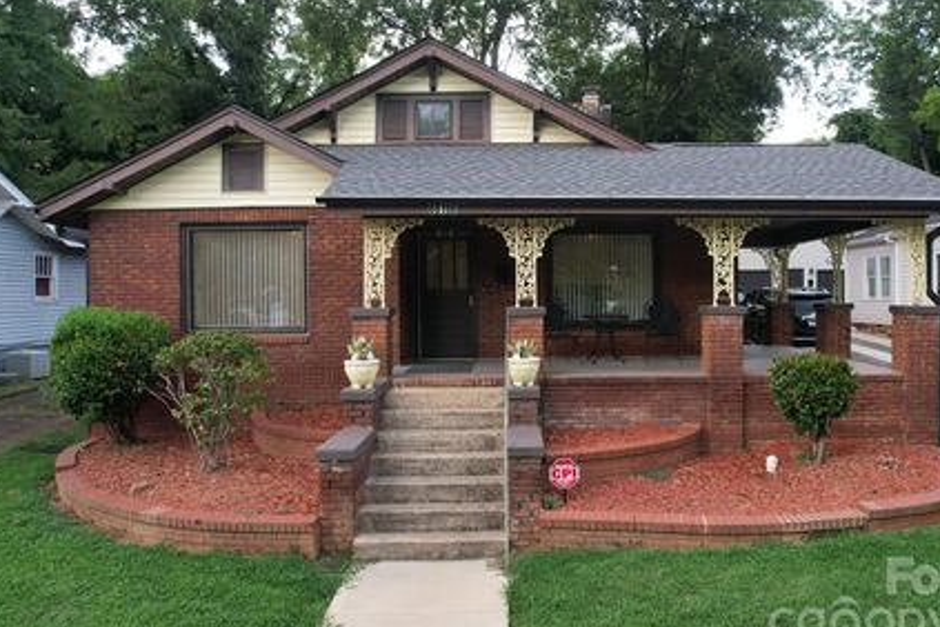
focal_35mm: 26
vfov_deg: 49.5
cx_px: 540
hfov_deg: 69.0
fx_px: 679
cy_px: 292
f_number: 2.8
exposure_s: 1/60
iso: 120
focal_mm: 8.38
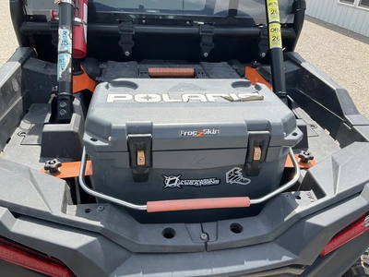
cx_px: 184
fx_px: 309
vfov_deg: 48.2
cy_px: 138
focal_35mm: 29
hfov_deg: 61.7
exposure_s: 1/898
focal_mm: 3
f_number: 1.8
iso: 25
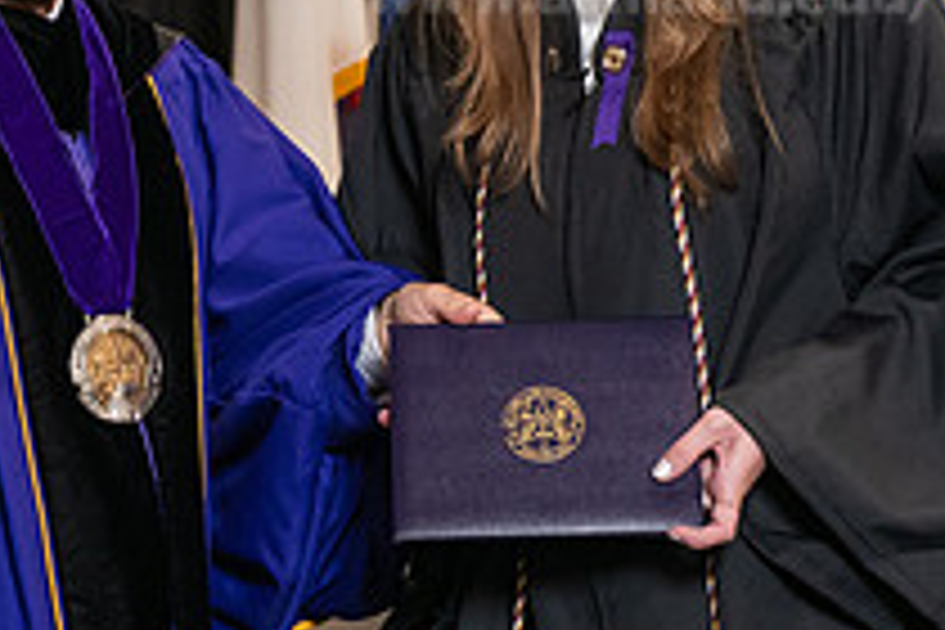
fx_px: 4488
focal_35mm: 171
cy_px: 88
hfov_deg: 12.0
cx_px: 162
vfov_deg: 8.0
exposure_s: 1/125
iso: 1600
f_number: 5
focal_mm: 62
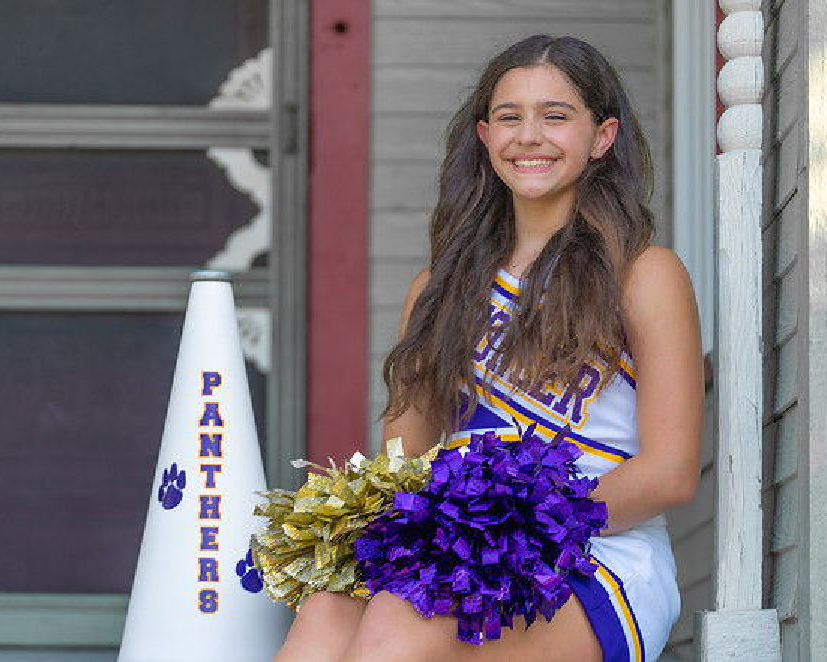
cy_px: 329
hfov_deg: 12.4
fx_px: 3794
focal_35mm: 155
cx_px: 447
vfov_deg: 10.0
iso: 125
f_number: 2.8
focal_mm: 135
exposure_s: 1/320
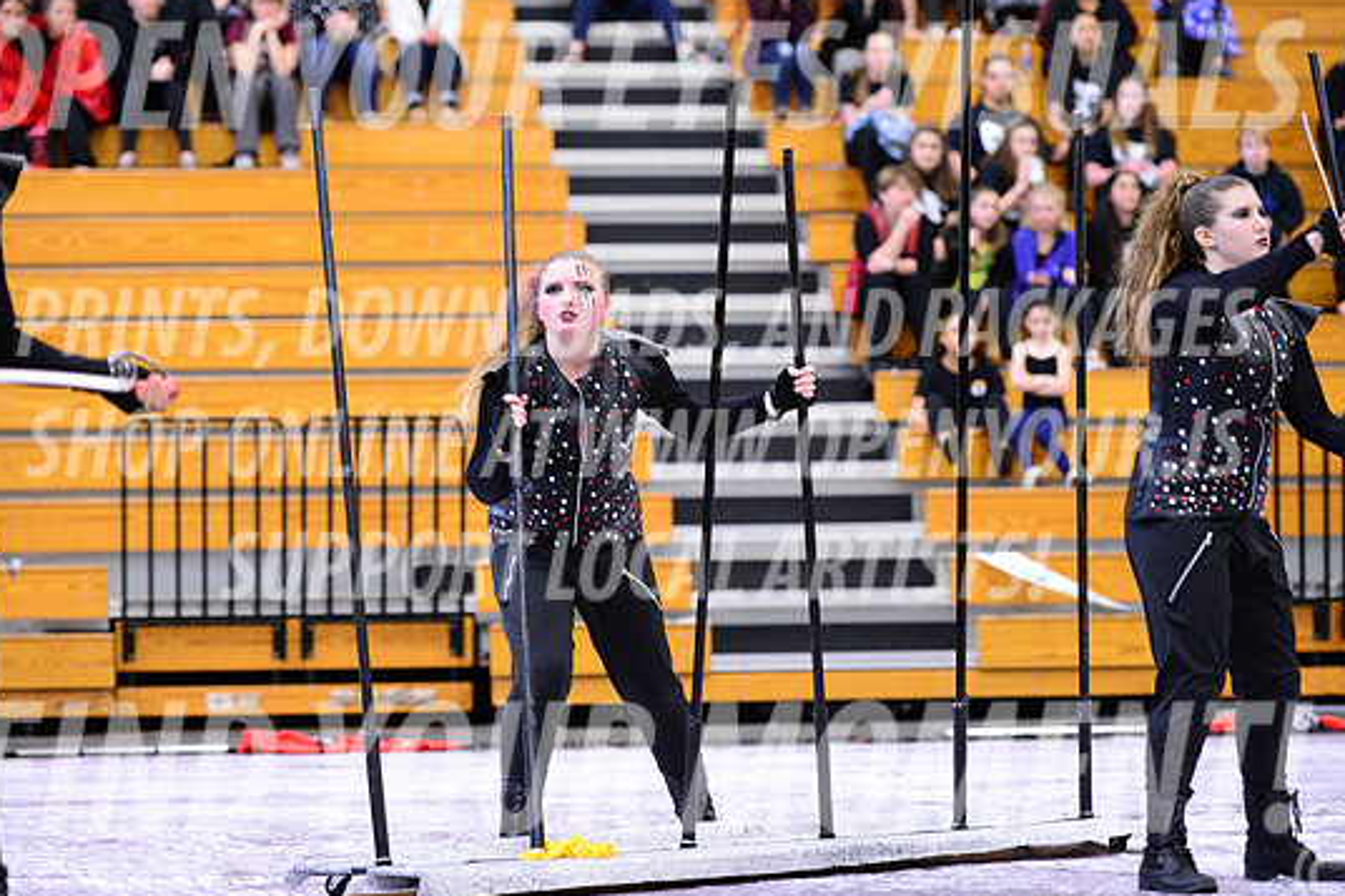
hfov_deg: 15.5
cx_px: 635
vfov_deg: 10.4
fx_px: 4930
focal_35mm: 132
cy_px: 434
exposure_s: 1/250
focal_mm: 122
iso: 6400
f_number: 2.8
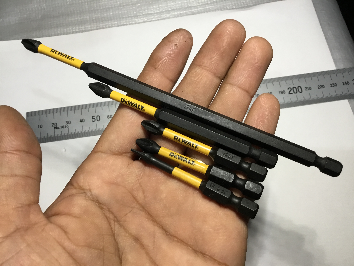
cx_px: 177
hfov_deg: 58.4
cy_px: 133
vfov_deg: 45.4
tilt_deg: -72.8
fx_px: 317
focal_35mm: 31
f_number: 2.4
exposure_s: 1/33
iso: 64
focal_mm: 3.3
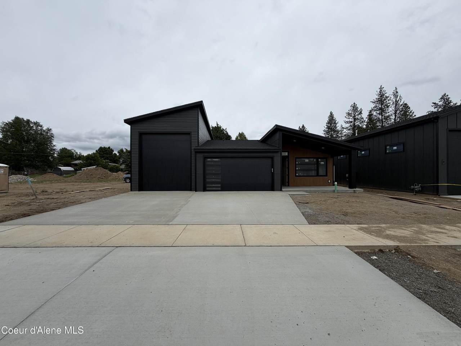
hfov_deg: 102.1
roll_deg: +0.7
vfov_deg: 85.7
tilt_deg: -0.4
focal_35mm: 14
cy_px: 173
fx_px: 186
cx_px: 230
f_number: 2.2
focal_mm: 2.22
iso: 25
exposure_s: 1/1431
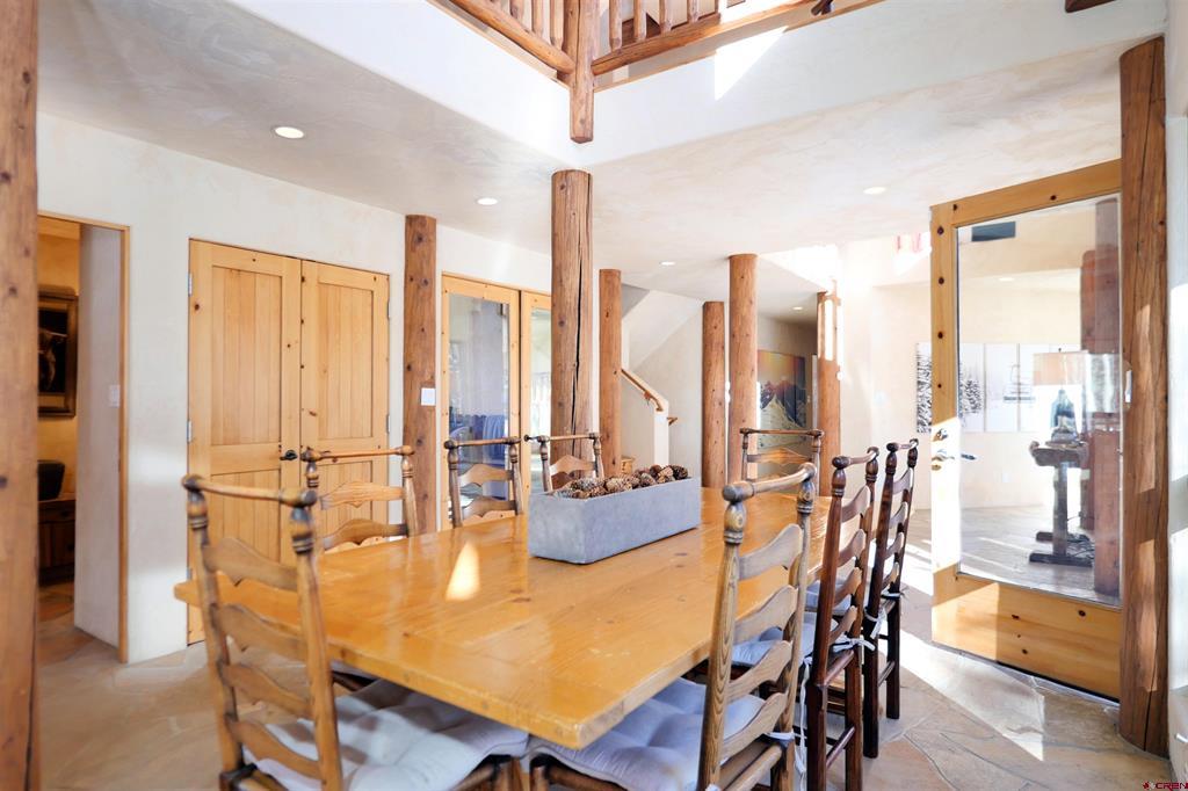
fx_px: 594
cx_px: 594
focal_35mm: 18
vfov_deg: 67.3
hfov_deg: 90.0
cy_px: 396
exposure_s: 1/100
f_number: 1.7
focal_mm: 9
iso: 800
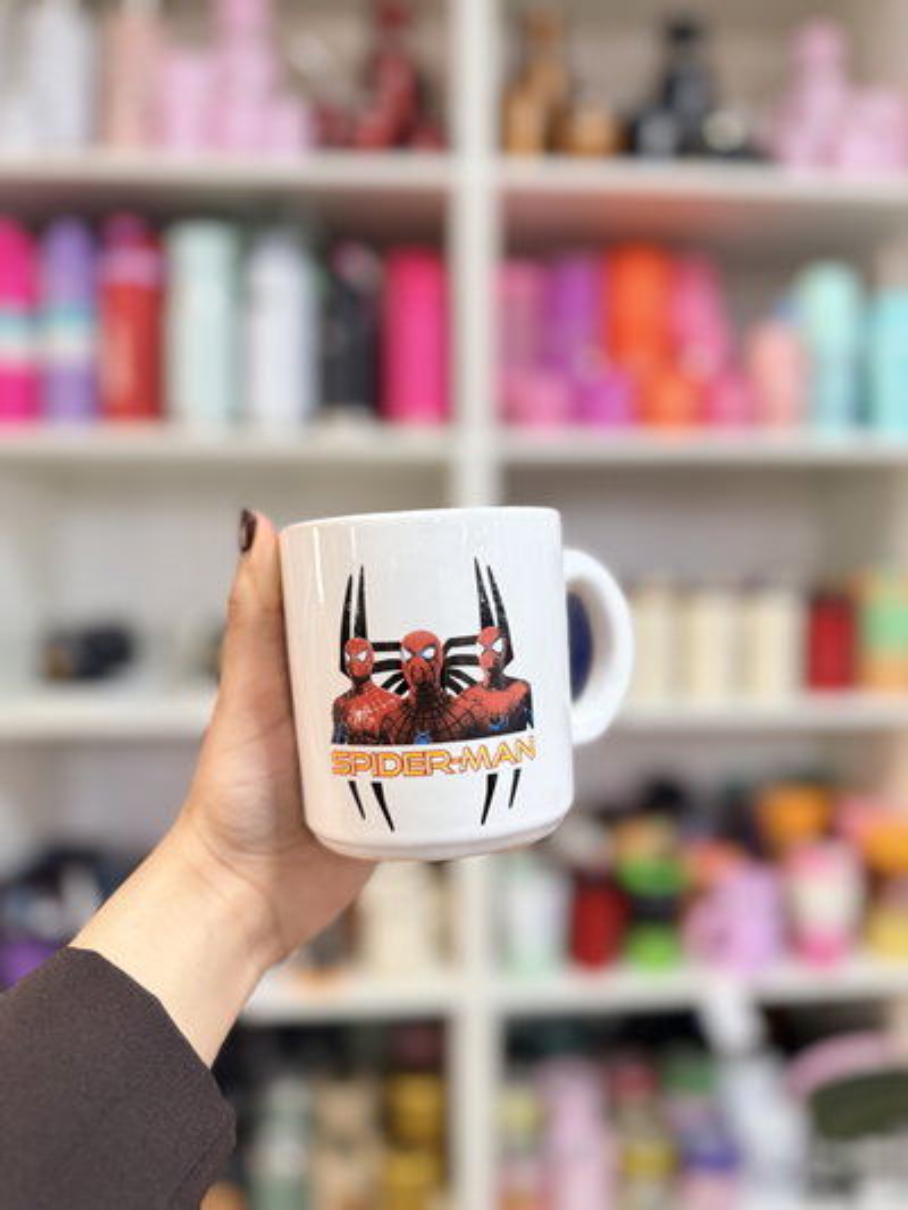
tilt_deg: -2.6
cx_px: 454
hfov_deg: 56.8
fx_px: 839
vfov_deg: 71.6
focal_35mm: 24
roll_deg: +0.0
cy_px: 605
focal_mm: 6.76
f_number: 1.78
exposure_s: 1/50
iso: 200
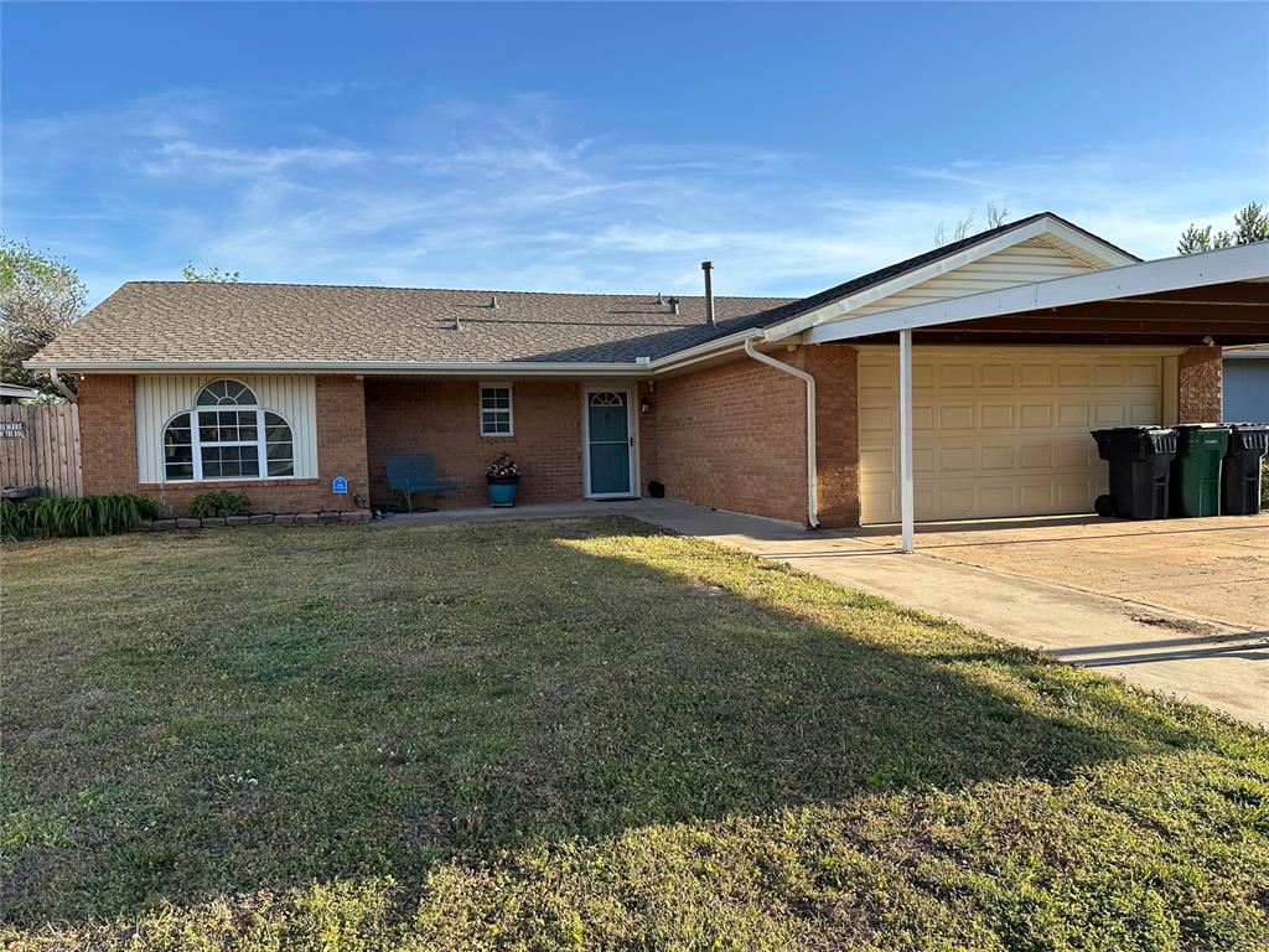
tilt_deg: -3.4
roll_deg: +0.8
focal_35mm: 24
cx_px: 634
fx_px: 880
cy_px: 476
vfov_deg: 56.8
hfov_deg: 71.6
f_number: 1.78
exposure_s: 1/1916
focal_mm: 6.86
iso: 80
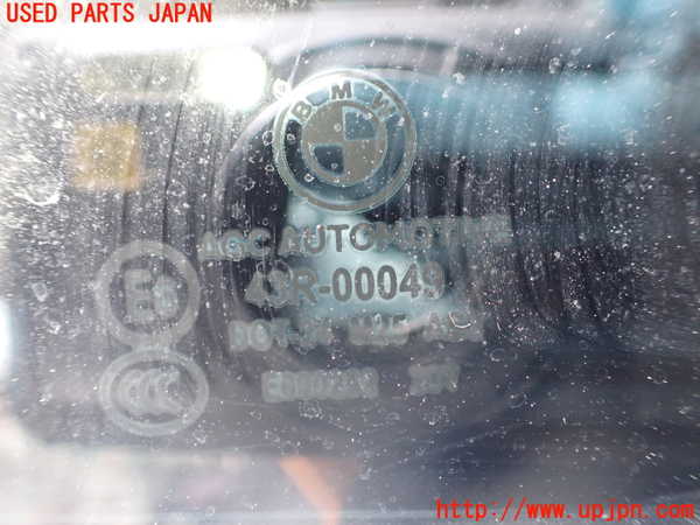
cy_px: 262
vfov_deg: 46.8
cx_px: 350
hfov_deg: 60.0
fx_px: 607
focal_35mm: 30
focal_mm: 5.4
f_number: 2.3
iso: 640
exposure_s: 1/125
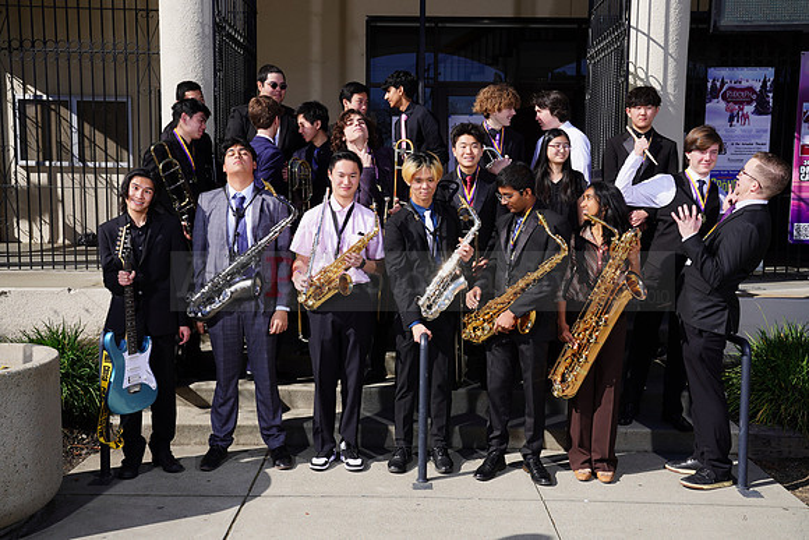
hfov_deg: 51.9
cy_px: 270
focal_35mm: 37
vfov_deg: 36.0
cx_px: 404
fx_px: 832
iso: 100
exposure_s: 1/250
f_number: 10
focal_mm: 37
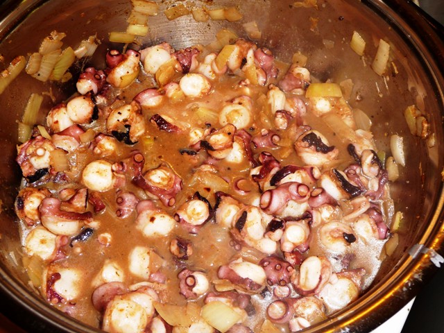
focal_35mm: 43
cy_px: 166
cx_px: 222
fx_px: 552
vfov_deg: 33.6
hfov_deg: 43.9
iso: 100
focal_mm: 7.1
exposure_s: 1/30
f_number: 4
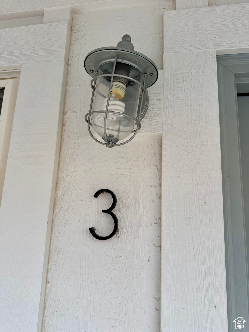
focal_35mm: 24
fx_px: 230
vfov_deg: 71.6
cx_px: 124
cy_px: 166
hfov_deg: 56.8
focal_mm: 6.76
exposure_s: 1/231
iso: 64
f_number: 1.78
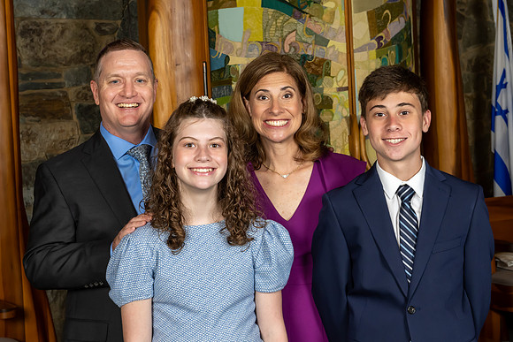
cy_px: 159
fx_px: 1100
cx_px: 241
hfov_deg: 26.2
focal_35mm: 77
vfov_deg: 17.7
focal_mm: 48
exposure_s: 1/200
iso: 640
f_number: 8
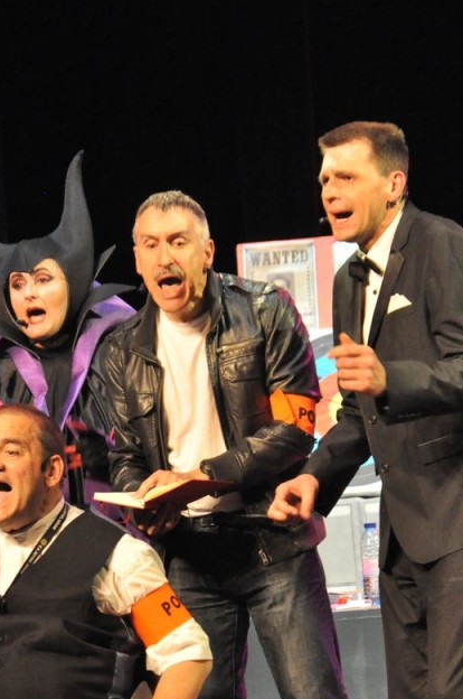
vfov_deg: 6.7
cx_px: 198
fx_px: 5958
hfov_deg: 4.5
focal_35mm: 308
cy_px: 528
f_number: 5.6
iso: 3200
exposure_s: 1/50
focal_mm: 125
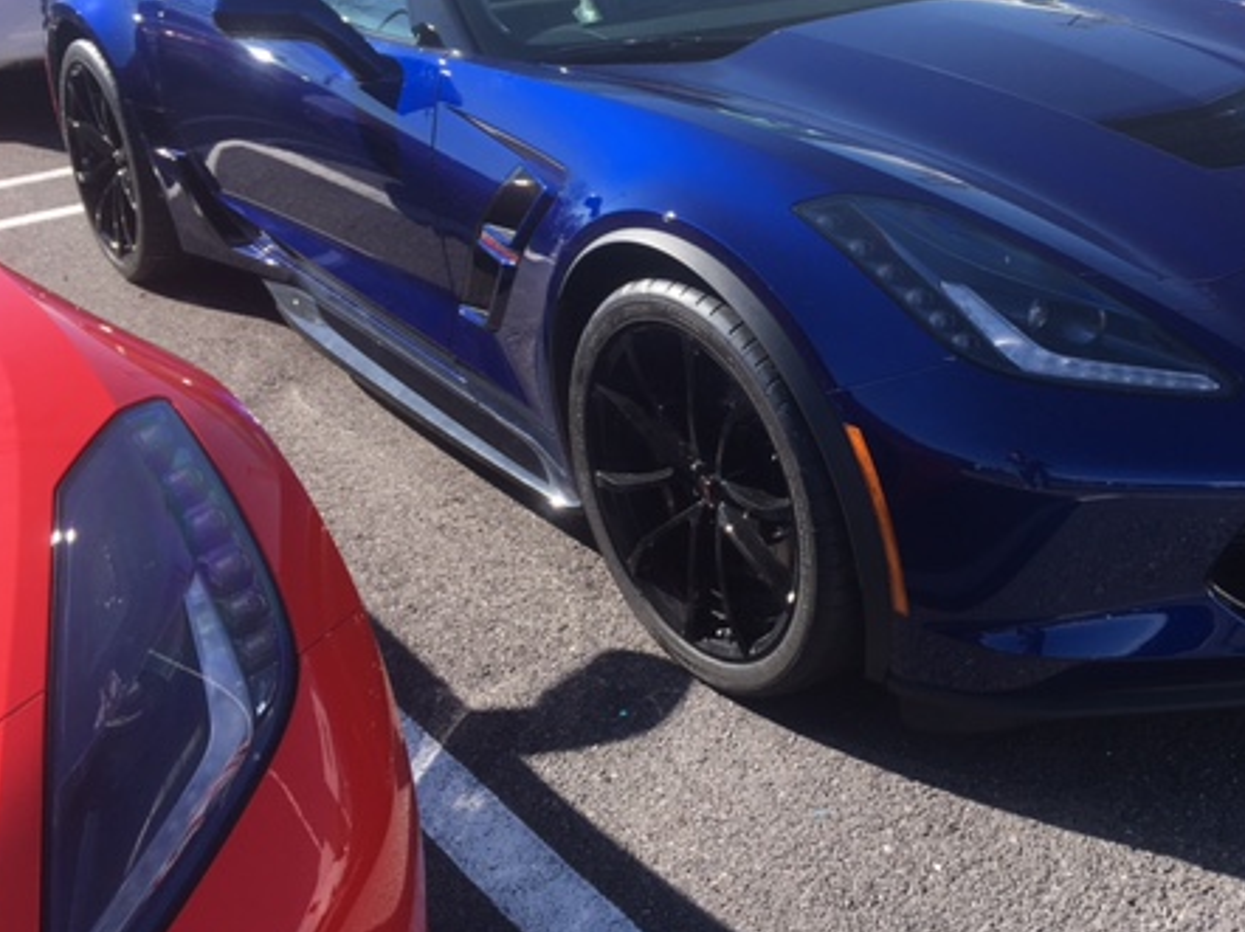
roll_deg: +2.9
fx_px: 1510
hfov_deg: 44.0
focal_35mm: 42
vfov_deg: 34.0
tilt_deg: -20.9
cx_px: 859
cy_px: 313
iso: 25
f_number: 2.2
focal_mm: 4.15
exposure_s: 1/827
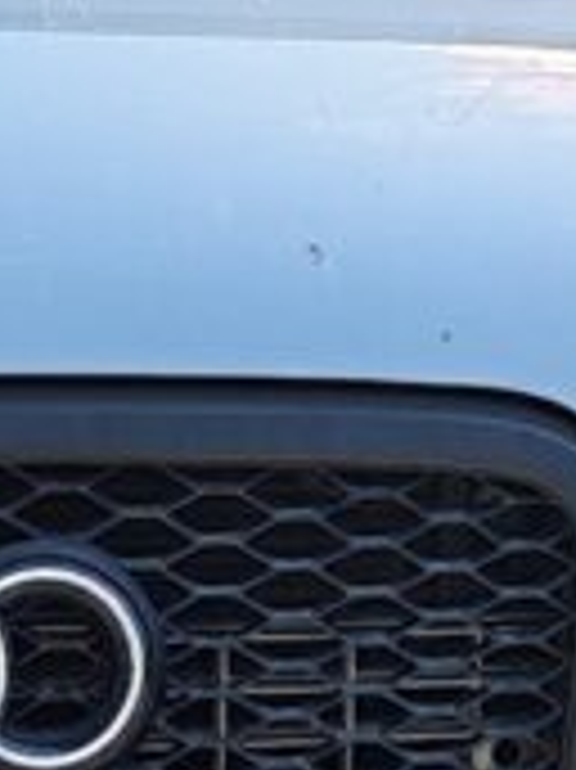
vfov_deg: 7.5
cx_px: -158
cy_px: 54
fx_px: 5842
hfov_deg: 5.6
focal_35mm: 263
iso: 50
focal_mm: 5.4
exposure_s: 1/500
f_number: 1.6
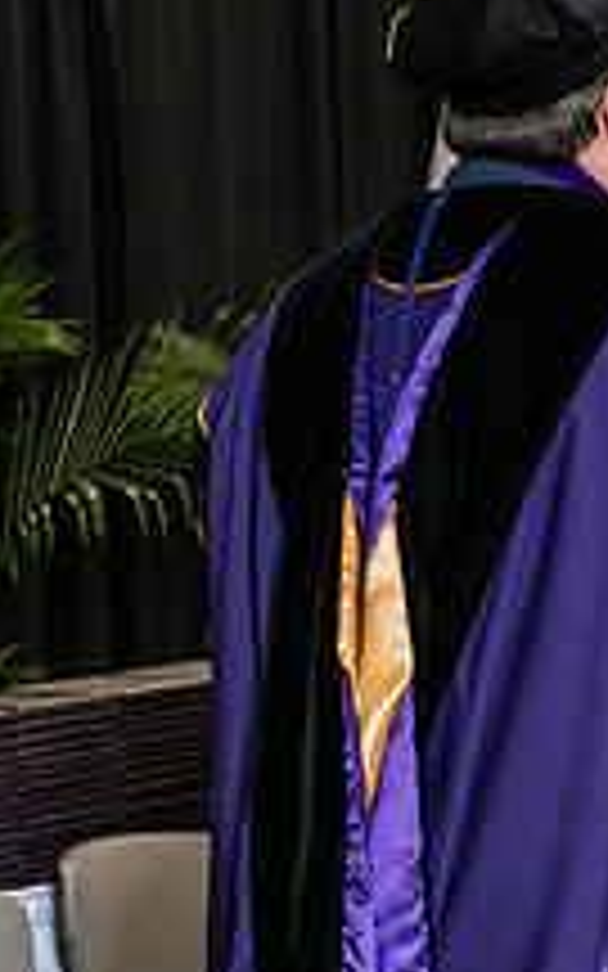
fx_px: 4799
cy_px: 290
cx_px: 784
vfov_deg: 11.6
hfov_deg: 7.2
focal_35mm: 181
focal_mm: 66
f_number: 5
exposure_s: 1/200
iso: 2500
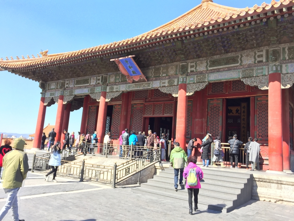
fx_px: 246
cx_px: 147
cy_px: 110
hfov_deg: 61.7
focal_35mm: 29
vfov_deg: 48.2
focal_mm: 4.15
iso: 32
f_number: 2.2
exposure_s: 1/501
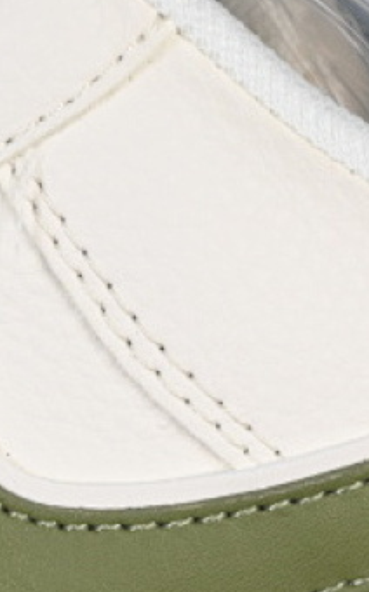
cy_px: 575
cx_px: 35
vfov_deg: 8.6
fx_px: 3917
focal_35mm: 243
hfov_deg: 5.4
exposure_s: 1/80
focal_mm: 50
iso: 160
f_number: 7.1
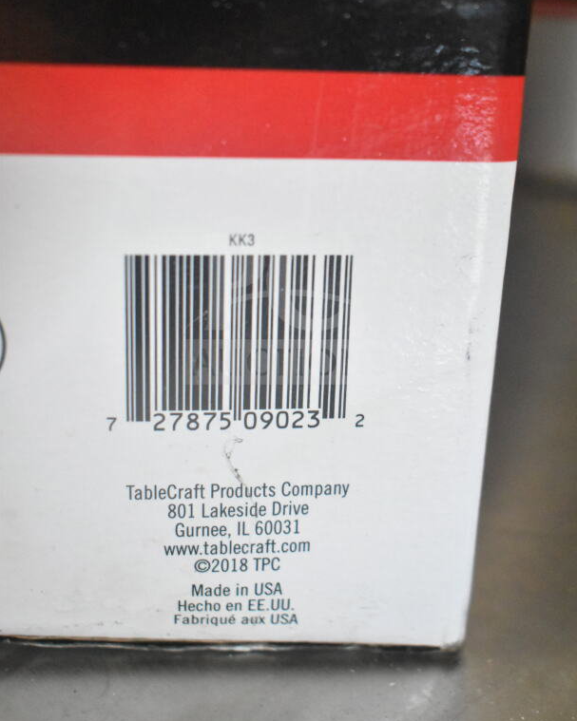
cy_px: 309
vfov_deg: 35.6
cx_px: 289
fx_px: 1122
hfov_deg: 28.8
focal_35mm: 53
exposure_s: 1/50
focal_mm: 31
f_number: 4.2
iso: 8000
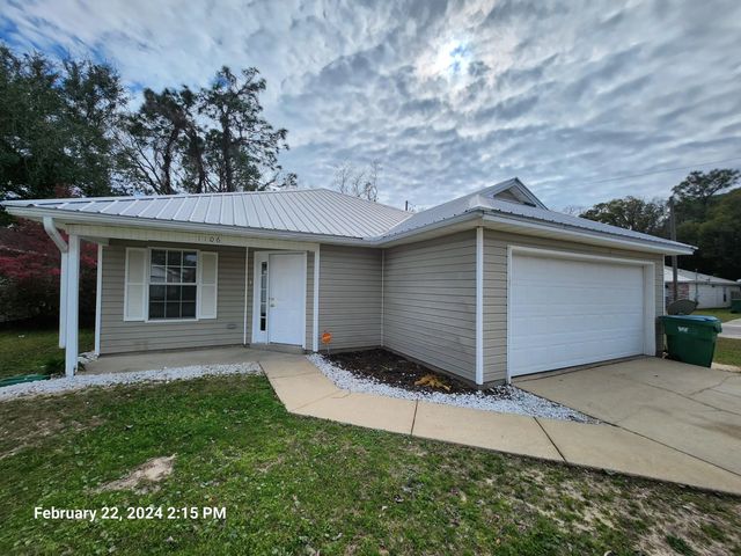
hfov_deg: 106.2
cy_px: 278
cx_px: 370
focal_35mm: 13
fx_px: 278
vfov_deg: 89.9
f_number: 2.2
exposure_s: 1/1819
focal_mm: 1.74
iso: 32
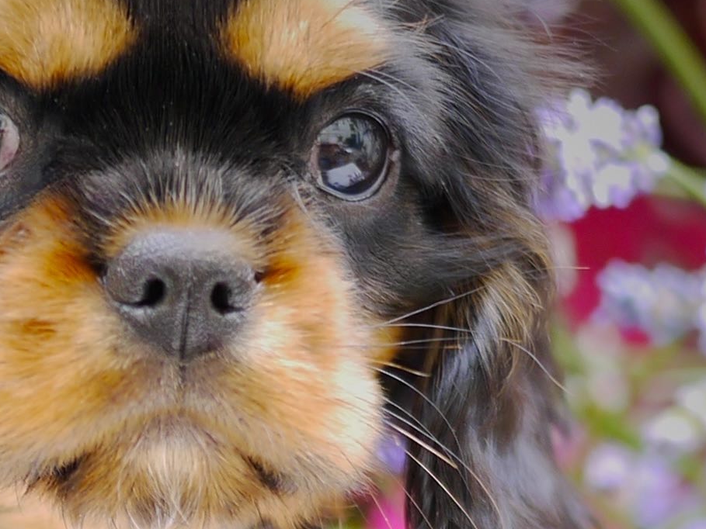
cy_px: 663
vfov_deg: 8.3
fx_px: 3590
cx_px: -12
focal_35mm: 176
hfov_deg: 11.1
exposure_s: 1/200
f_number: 1.7
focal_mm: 20
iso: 160
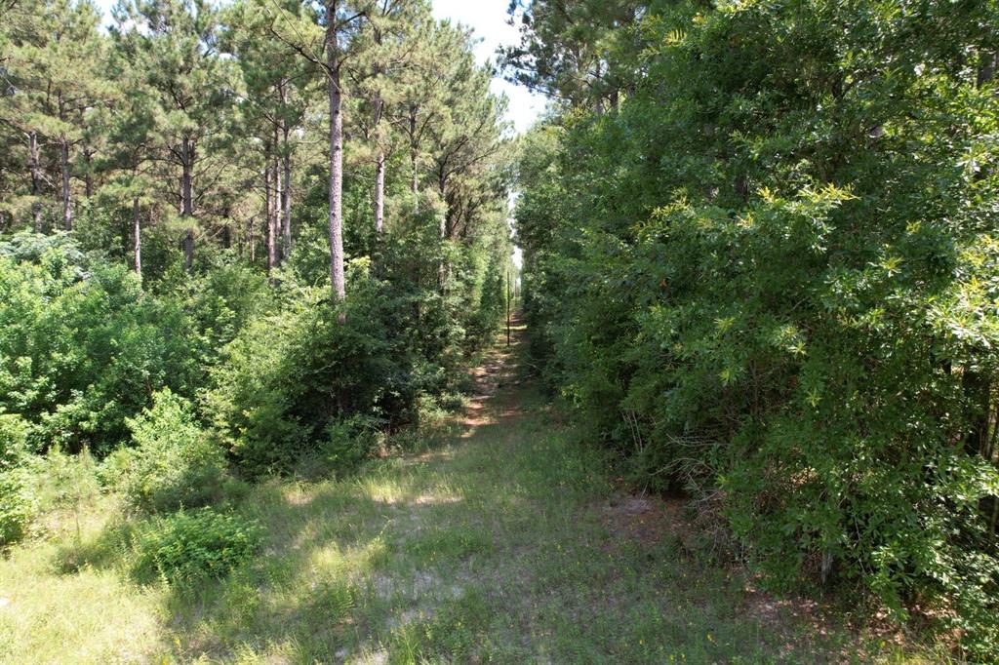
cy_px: 332
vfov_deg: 57.2
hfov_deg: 78.6
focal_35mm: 22
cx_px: 500
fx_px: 610
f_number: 2.8
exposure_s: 1/320
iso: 100
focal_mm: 8.38
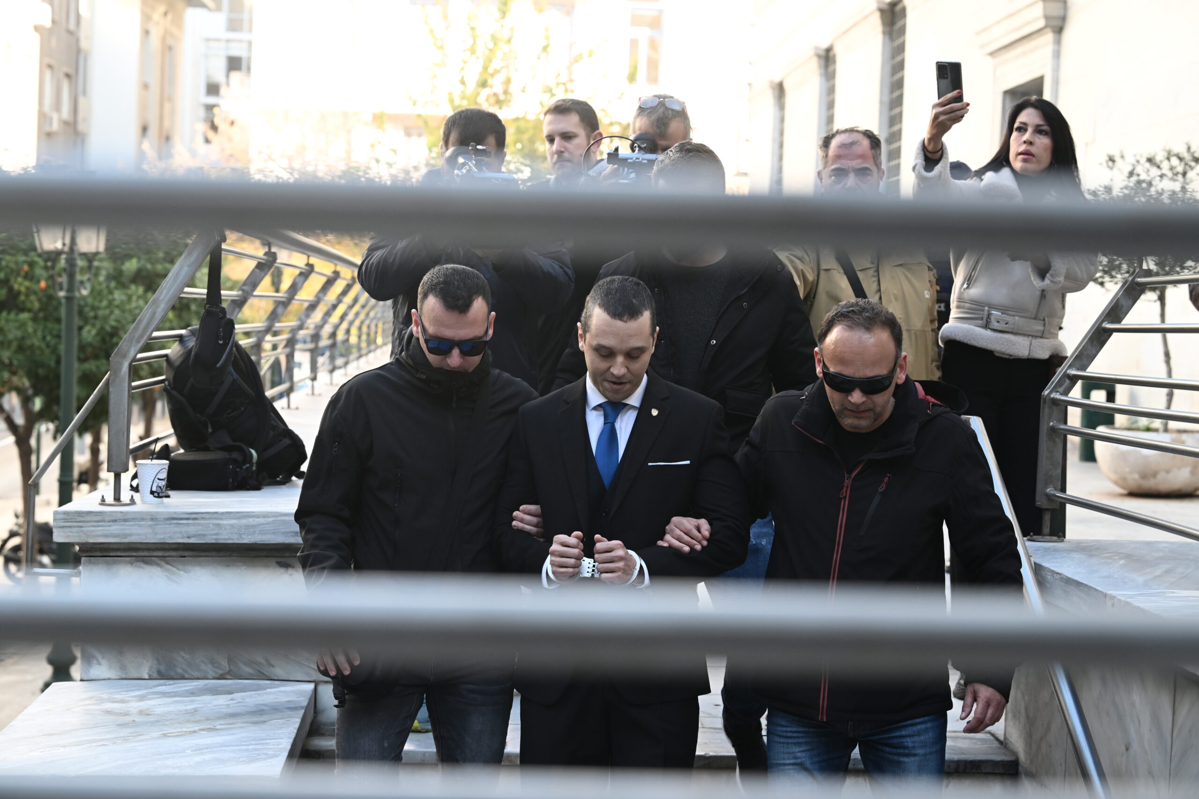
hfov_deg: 28.8
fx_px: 2331
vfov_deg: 19.5
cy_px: 400
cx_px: 600
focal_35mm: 70
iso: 800
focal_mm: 70
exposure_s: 1/400
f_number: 5
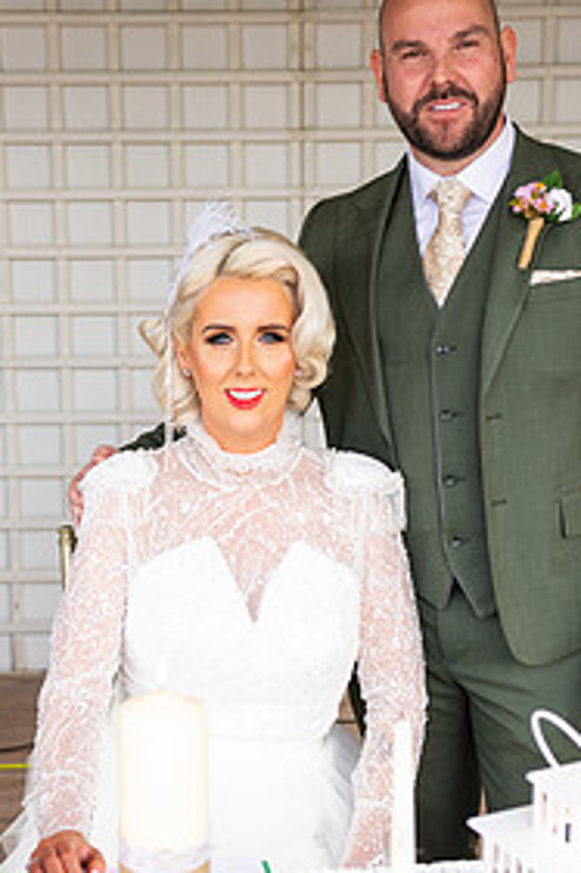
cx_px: 252
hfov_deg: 17.7
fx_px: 1866
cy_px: 488
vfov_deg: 26.3
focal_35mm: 77
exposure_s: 1/160
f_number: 3.5
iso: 200
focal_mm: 48
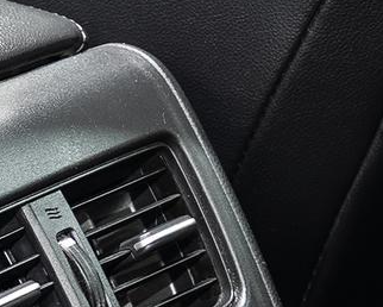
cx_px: -58
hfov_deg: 4.7
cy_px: 457
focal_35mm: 413
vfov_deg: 3.7
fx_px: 4684
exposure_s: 1.6
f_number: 5.6
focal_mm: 57.9
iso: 100
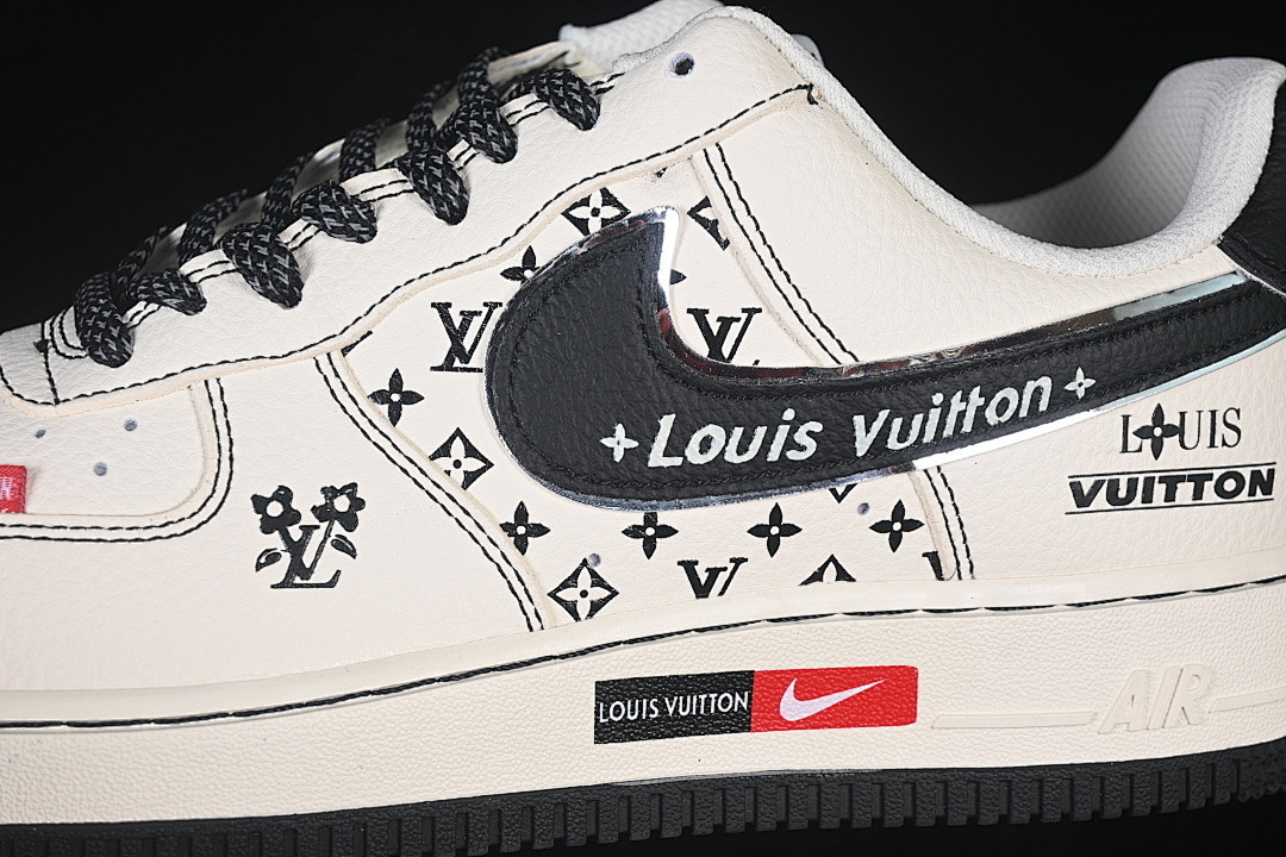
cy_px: 428
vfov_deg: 18.2
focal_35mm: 75
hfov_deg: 27.0
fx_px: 2679
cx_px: 643
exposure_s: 1/80
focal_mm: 50
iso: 160
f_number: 7.1
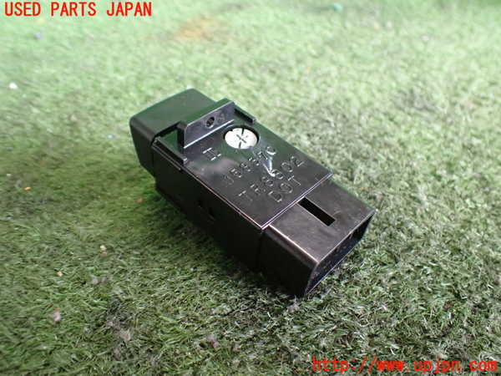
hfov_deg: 60.0
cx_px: 250
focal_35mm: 30
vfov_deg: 46.8
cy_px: 188
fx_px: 434
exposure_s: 1/125
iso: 800
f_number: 2.3
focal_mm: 5.4
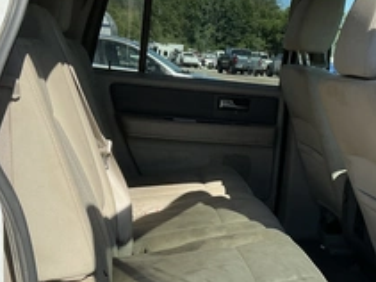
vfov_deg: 27.1
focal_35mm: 53
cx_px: 266
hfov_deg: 35.6
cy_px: 212
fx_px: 575
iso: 25
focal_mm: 3
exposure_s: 1/842
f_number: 1.8
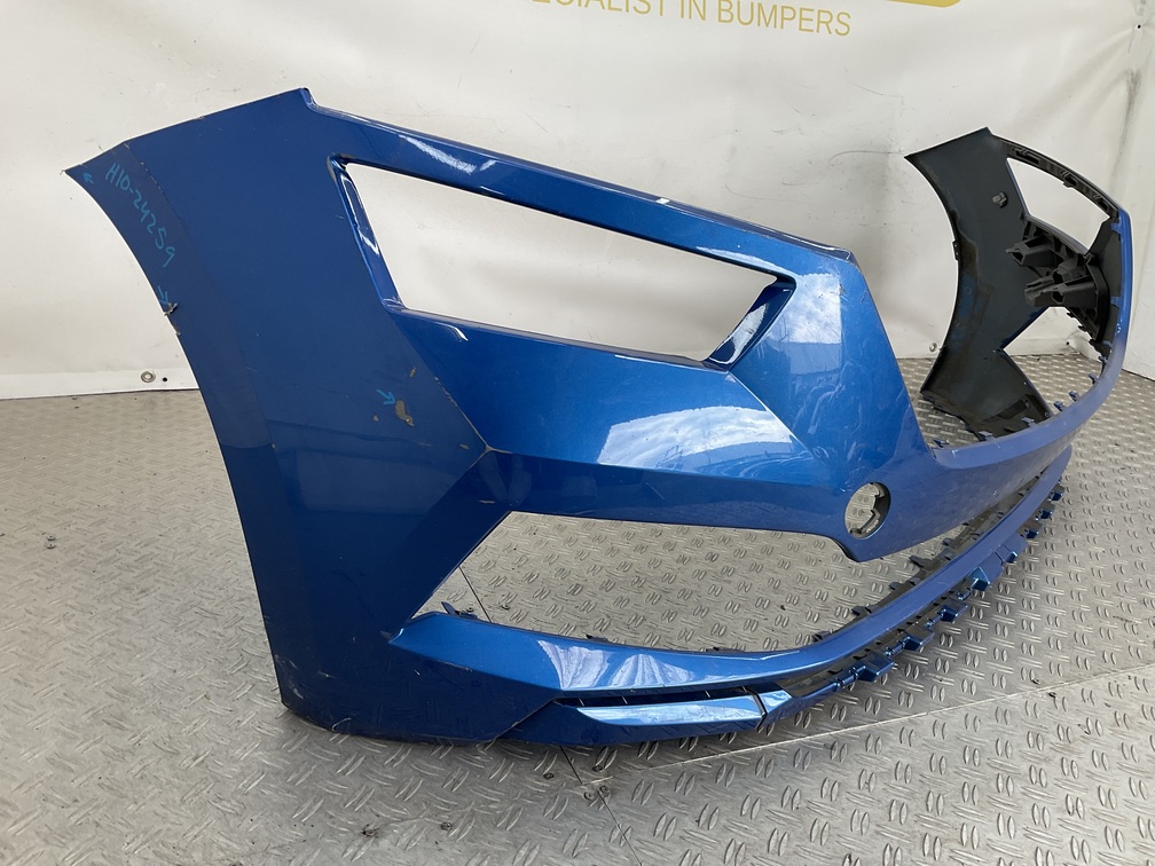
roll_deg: -6.7
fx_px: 968
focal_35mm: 29
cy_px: 433
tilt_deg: -22.0
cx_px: 578
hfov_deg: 61.7
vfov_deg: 48.2
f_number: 1.8
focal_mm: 3
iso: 16
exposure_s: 1/124
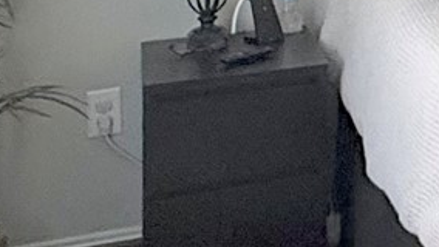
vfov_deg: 10.2
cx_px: 881
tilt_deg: -0.2
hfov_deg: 15.5
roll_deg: -0.3
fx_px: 1281
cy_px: -245
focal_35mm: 110
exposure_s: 1/120
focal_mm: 2.22
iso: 200
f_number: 2.2
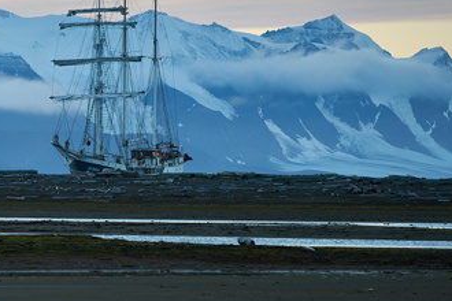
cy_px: 196
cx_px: 4
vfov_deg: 3.2
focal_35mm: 424
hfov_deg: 4.9
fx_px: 5323
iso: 400
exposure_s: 1/125
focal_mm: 200
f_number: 8
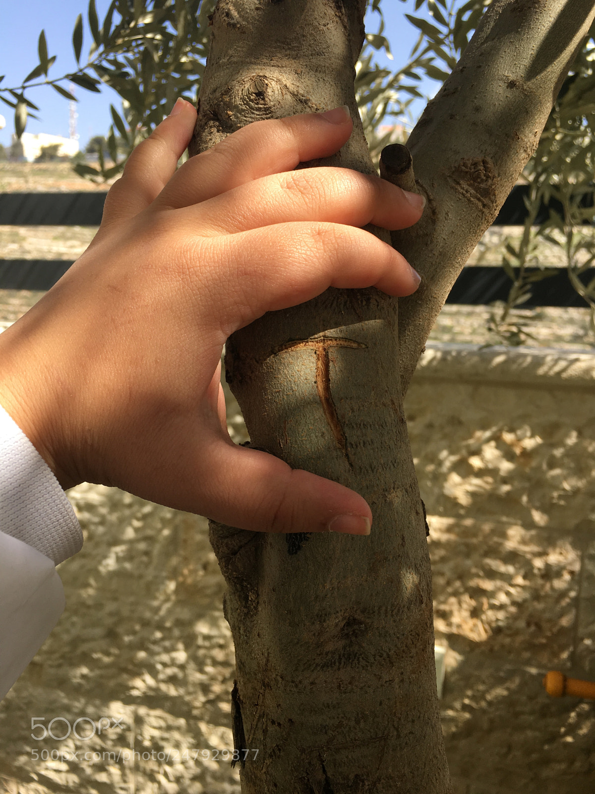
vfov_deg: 61.7
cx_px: 298
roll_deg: -1.7
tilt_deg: -7.8
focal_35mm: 29
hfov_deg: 48.2
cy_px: 397
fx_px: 665
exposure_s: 1/574
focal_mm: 4.15
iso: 25
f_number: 2.2
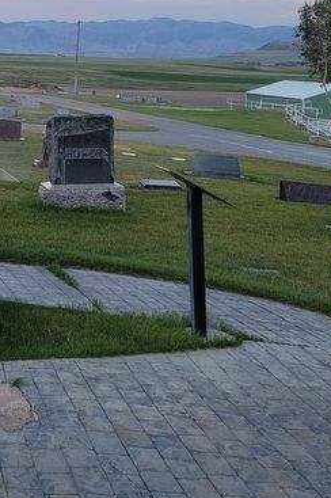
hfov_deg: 21.5
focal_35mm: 59
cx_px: -50
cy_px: 79
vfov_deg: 32.7
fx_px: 815
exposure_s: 1/120
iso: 50
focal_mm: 5.4
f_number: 1.8
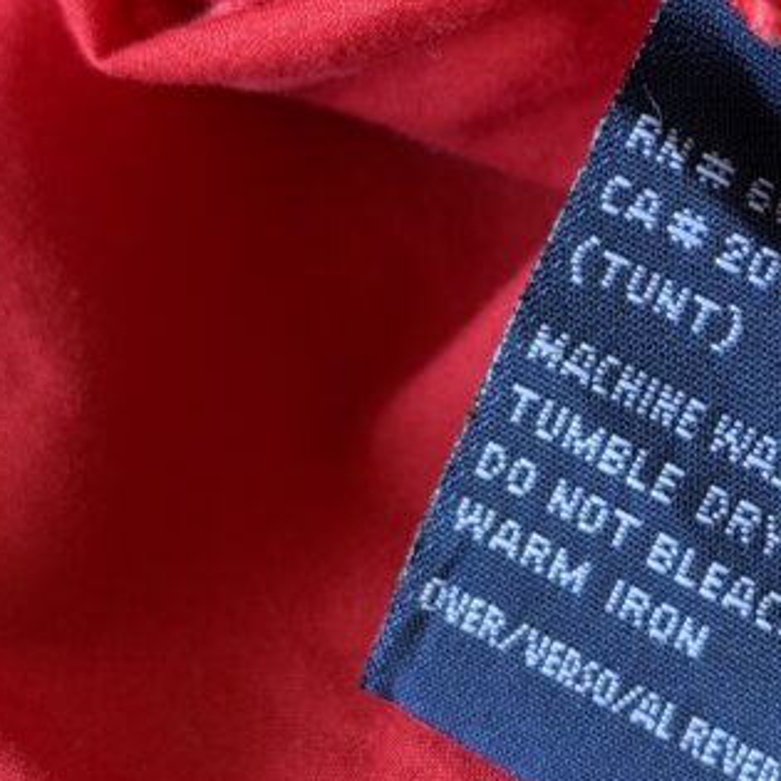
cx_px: 781
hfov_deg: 12.5
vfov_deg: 12.6
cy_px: 275
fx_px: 3523
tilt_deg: -76.0
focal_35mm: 138
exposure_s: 1/60
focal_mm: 6.76
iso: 125
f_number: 1.78
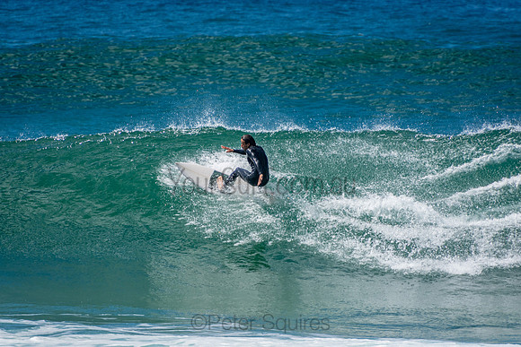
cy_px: 174
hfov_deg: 3.4
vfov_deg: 2.3
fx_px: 8685
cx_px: 260
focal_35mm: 600
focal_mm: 400
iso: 360
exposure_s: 1/2000
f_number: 5.6
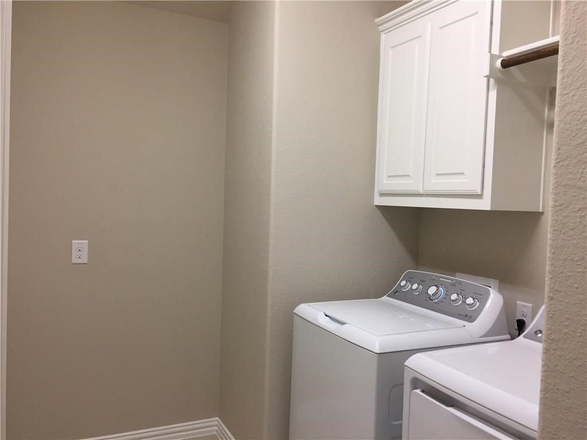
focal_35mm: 29
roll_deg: -2.7
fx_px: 492
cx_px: 294
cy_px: 220
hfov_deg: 61.7
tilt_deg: -3.0
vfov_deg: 48.2
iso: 40
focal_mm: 4.15
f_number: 2.2
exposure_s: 1/30
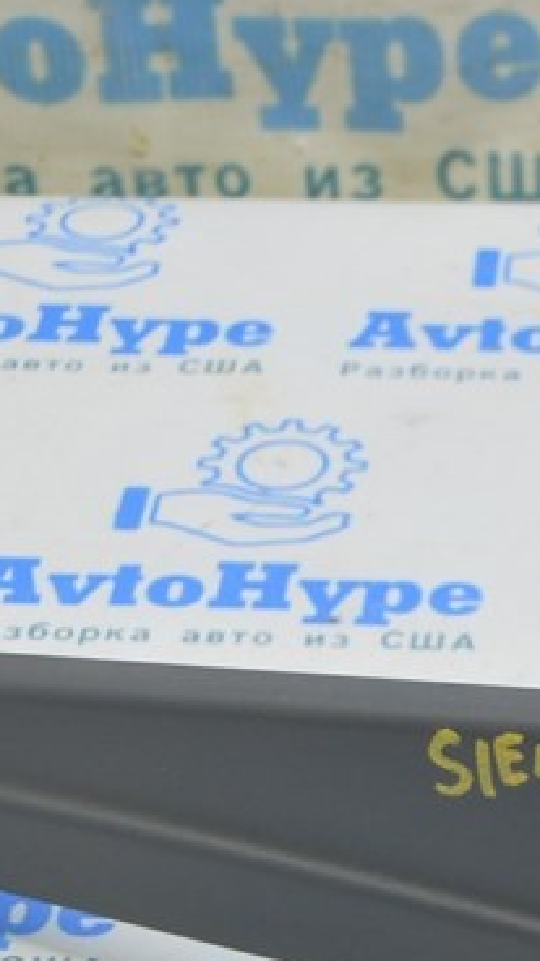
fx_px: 3335
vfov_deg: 16.2
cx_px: 704
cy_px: 800
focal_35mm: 131
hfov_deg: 9.1
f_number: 5.6
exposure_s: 1/20
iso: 400
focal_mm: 30
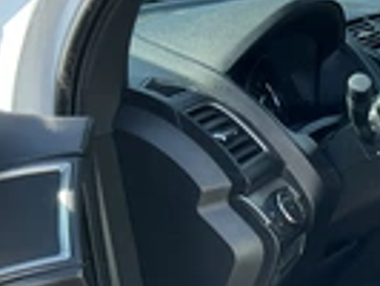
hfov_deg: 20.6
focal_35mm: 84
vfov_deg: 17.4
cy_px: 237
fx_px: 923
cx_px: 534
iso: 25
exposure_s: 1/303
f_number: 1.8
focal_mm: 3
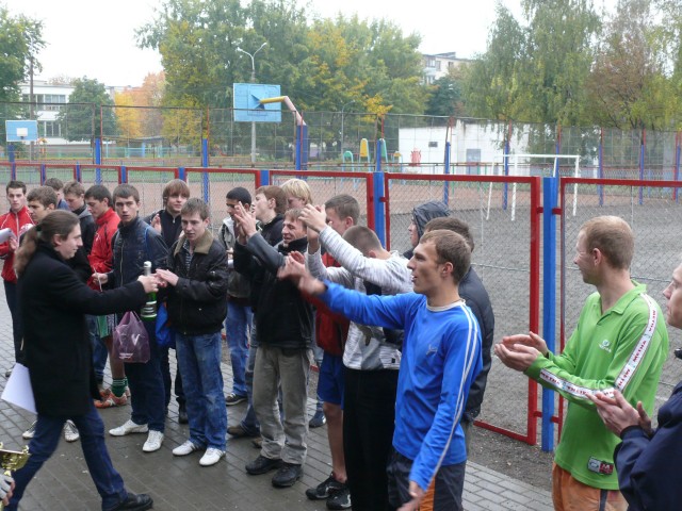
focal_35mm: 41
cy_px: 256
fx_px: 808
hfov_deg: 45.8
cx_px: 341
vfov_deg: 35.1
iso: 200
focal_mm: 8.2
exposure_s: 1/100
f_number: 2.8
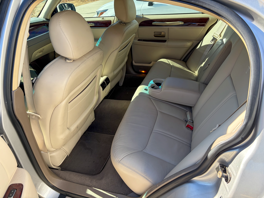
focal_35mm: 26
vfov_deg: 53.1
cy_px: 99
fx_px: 198
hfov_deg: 67.3
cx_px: 132
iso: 64
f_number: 1.6
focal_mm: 5.96
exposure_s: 1/482
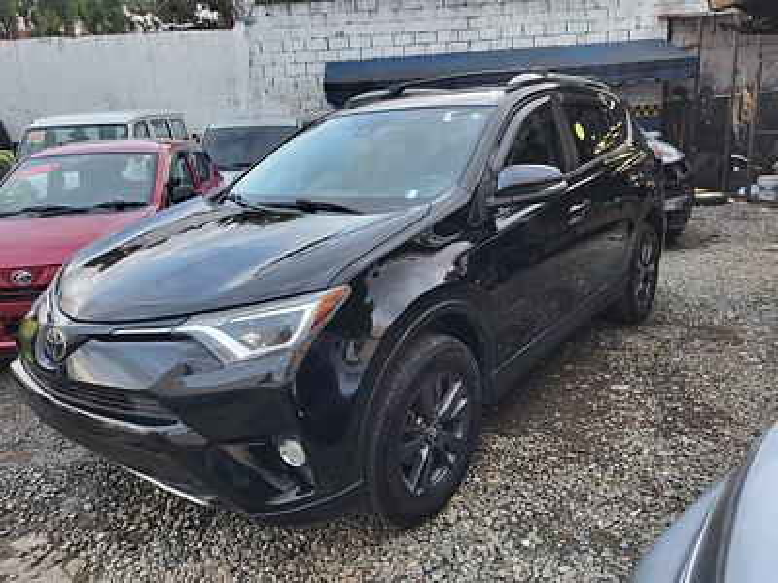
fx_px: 584
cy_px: 292
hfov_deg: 67.3
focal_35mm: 26
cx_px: 389
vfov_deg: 53.1
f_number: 1.8
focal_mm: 5.4
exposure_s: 1/120
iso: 125
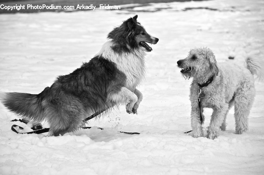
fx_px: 1483
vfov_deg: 6.8
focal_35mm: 202
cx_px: 132
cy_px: 88
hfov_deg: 10.2
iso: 400
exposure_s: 1/1250
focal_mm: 135
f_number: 5.6
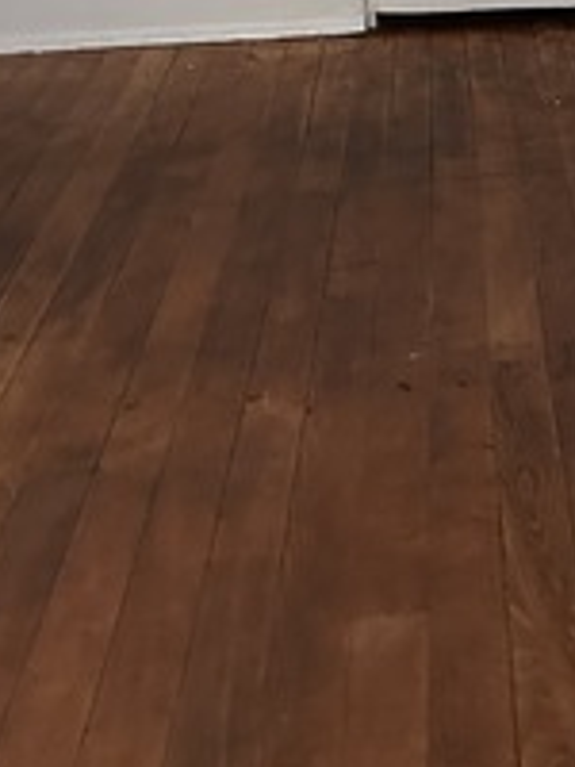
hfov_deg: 17.8
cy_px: -79
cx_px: 632
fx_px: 1772
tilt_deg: -11.4
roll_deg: -0.4
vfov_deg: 23.0
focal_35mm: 80
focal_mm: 6.86
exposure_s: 1/47
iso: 1000
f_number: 1.78
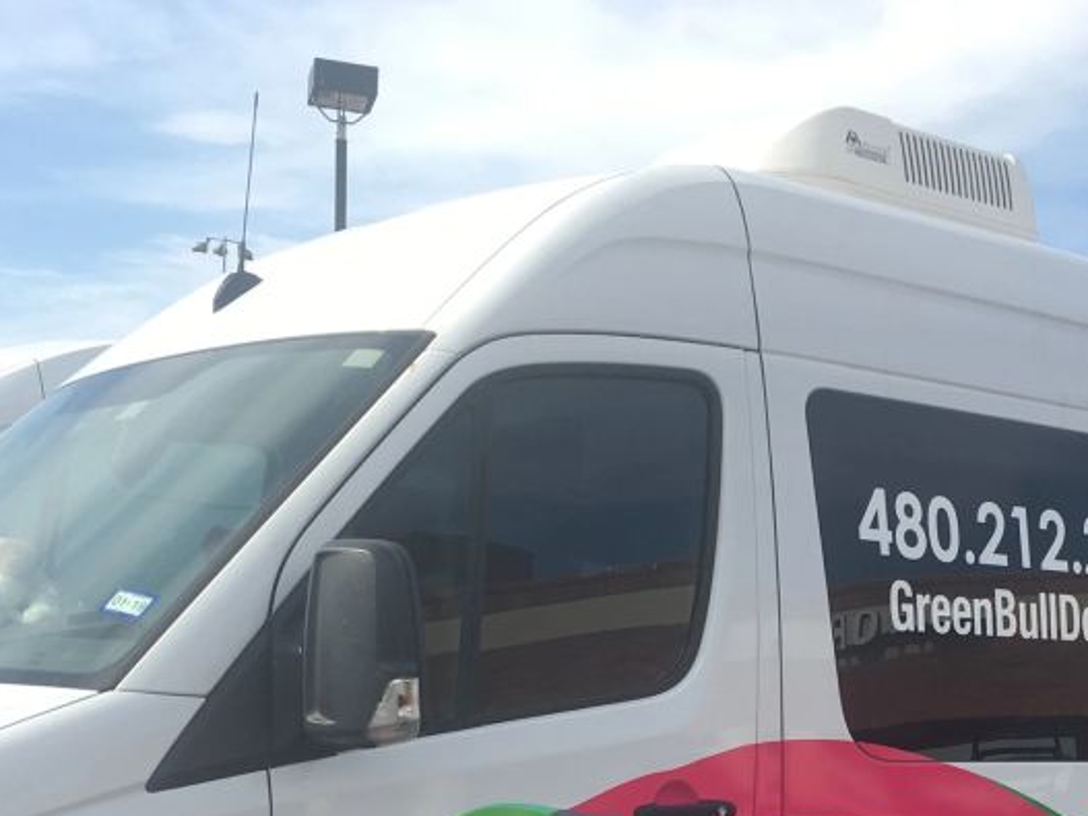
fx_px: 2074
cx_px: 772
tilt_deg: -3.3
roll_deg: -2.4
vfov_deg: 21.3
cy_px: 864
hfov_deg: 29.1
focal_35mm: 66
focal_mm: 4.15
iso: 25
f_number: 2.2
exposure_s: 1/746
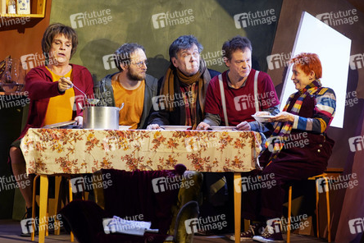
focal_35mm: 203
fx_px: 2052
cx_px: 184
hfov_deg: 10.1
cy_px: 122
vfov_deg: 6.8
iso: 1600
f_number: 4.5
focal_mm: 200
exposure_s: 1/250
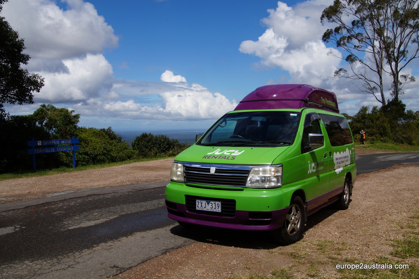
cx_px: 210
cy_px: 140
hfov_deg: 57.2
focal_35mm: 33
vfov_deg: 39.9
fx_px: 384
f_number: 10
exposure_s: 1/200
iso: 100
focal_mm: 22
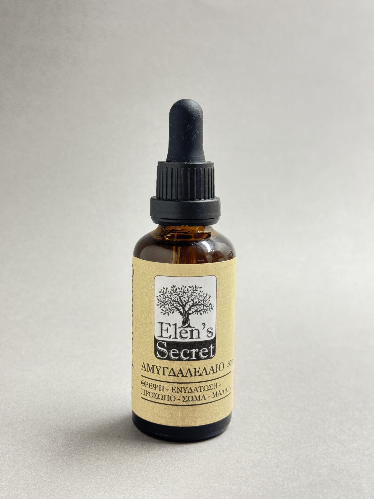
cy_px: 250
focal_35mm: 48
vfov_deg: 39.7
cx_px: 187
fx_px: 691
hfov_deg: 30.3
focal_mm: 6.86
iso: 125
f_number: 1.78
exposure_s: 1/50
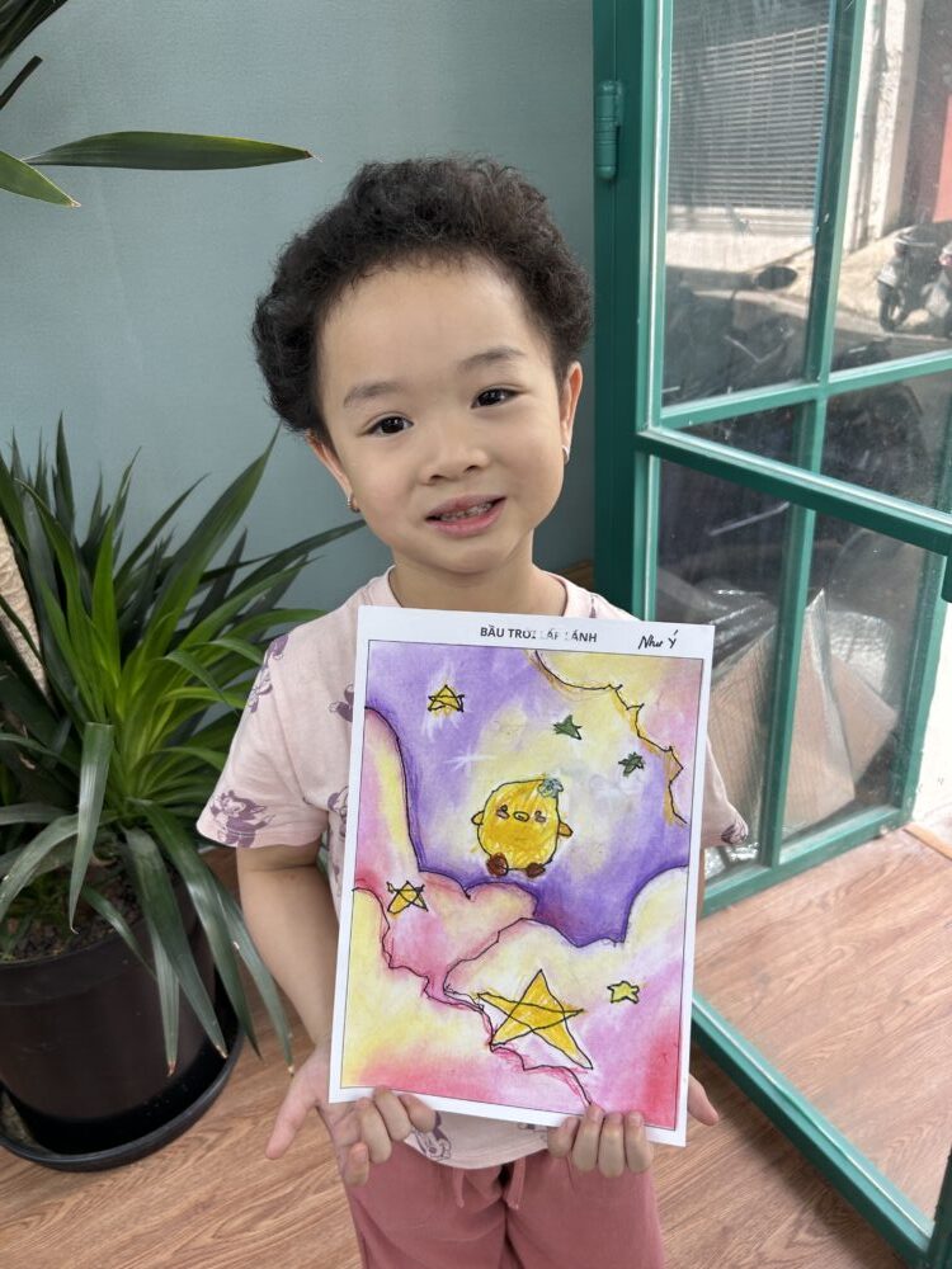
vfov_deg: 67.3
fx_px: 953
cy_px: 634
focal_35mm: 26
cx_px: 476
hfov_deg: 53.1
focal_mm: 5.7
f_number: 1.5
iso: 40
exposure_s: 1/121
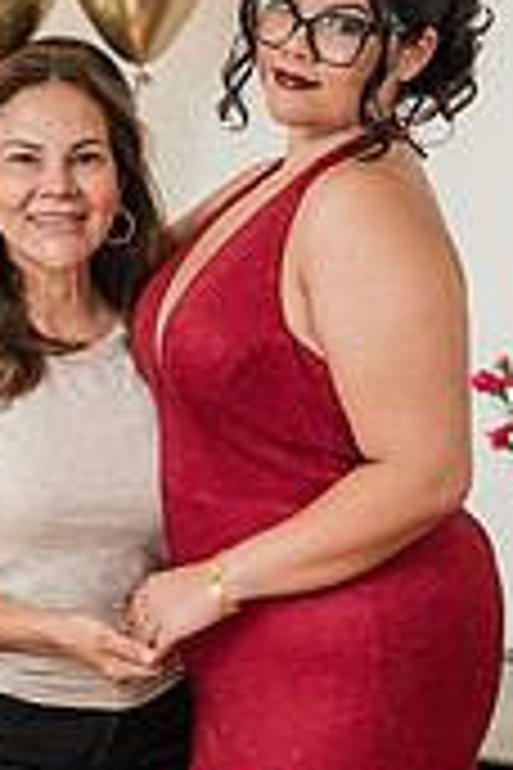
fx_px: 2650
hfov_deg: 11.0
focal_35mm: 124
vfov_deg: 16.4
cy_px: 626
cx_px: 176
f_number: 3.2
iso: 640
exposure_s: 1/250
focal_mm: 47
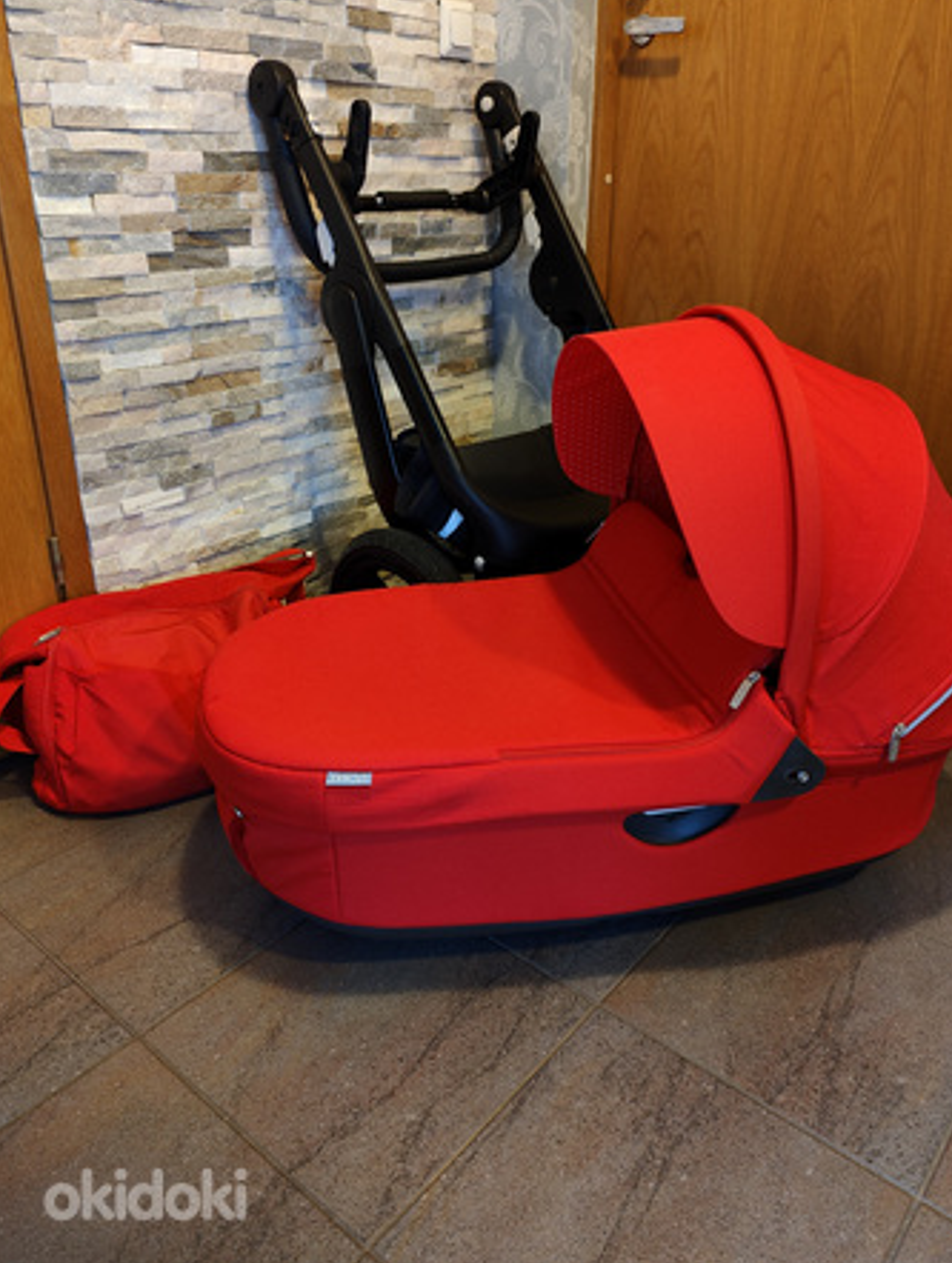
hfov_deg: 53.2
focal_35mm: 26
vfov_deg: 67.1
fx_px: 951
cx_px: 500
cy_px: 580
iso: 400
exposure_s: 1/20
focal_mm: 6.06
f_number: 1.8
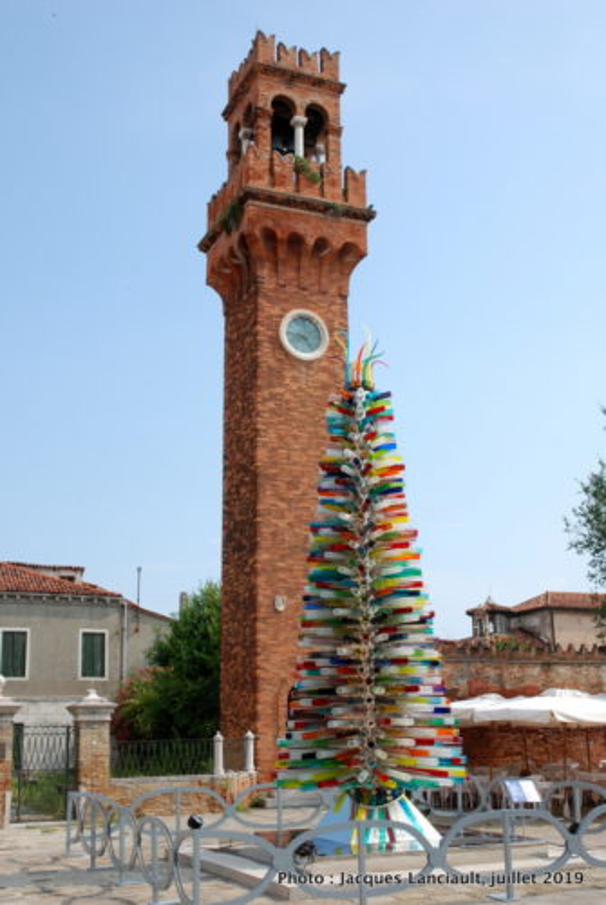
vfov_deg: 47.9
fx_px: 1019
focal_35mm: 40
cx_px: 303
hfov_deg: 33.1
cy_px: 452
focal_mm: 27
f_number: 11
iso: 100
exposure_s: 1/100
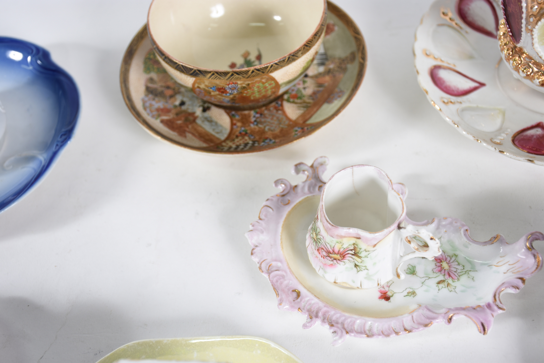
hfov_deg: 37.9
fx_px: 793
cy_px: 182
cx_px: 272
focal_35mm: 52
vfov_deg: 25.8
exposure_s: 1/50
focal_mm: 35
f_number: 5.6
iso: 160
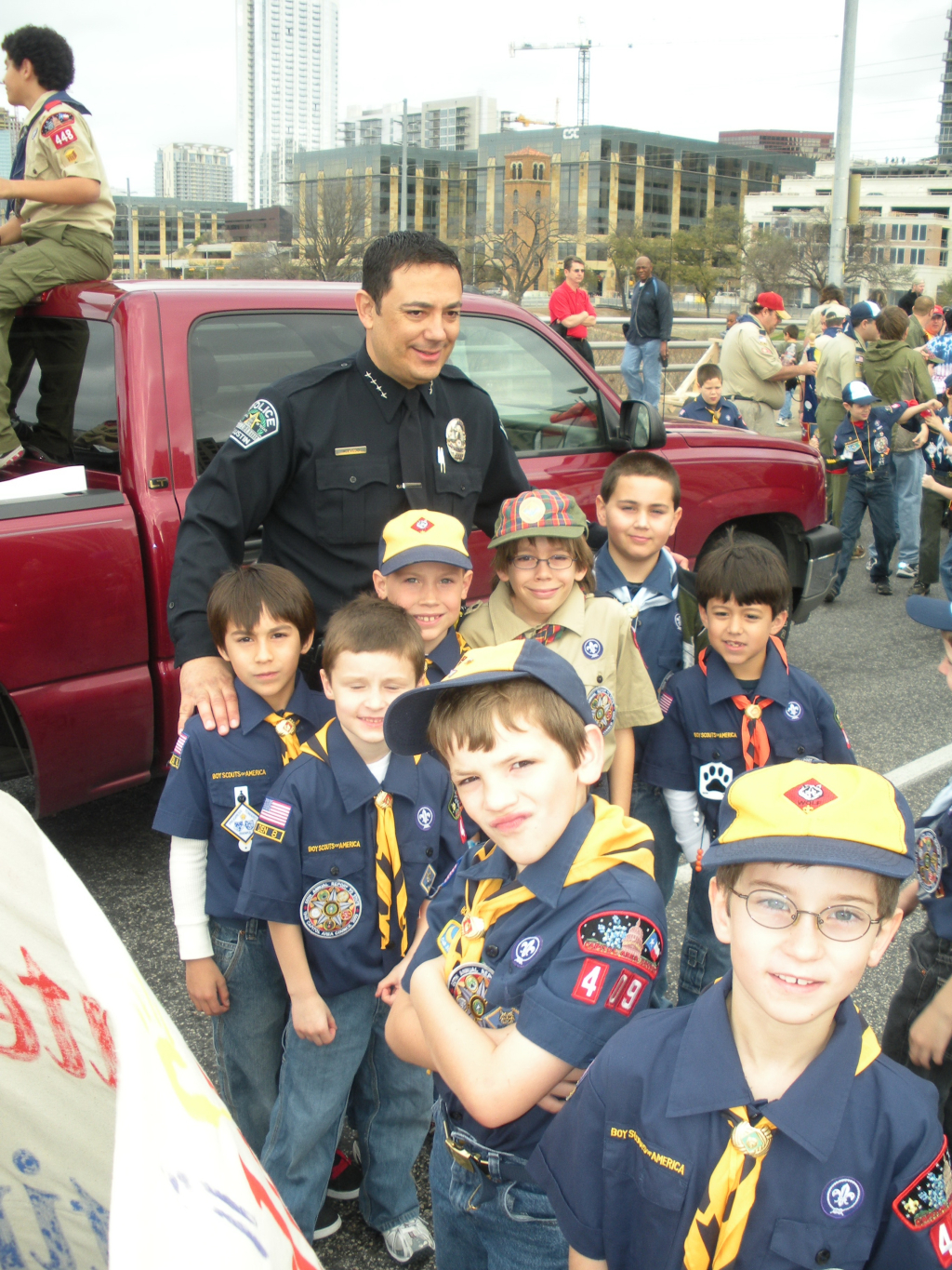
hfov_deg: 39.7
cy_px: 635
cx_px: 476
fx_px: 1320
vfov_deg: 51.4
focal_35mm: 36
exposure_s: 1/96.7
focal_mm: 6.3
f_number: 3.5
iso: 88
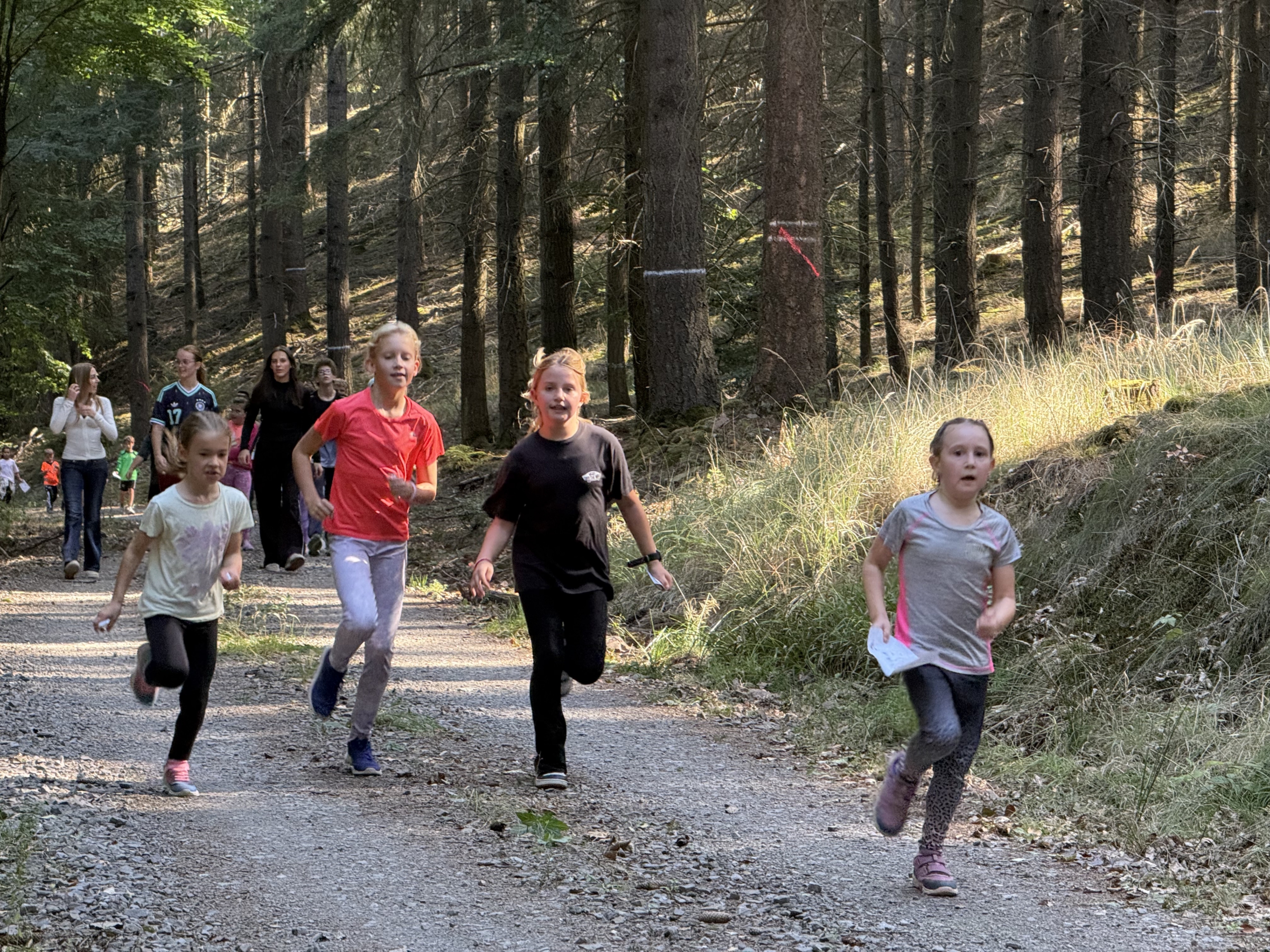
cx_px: 635
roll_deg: -0.3
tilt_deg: +0.0
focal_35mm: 120
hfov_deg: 16.4
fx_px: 4403
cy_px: 476
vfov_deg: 12.3
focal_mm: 15.66
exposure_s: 1/85
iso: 320
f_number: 2.8
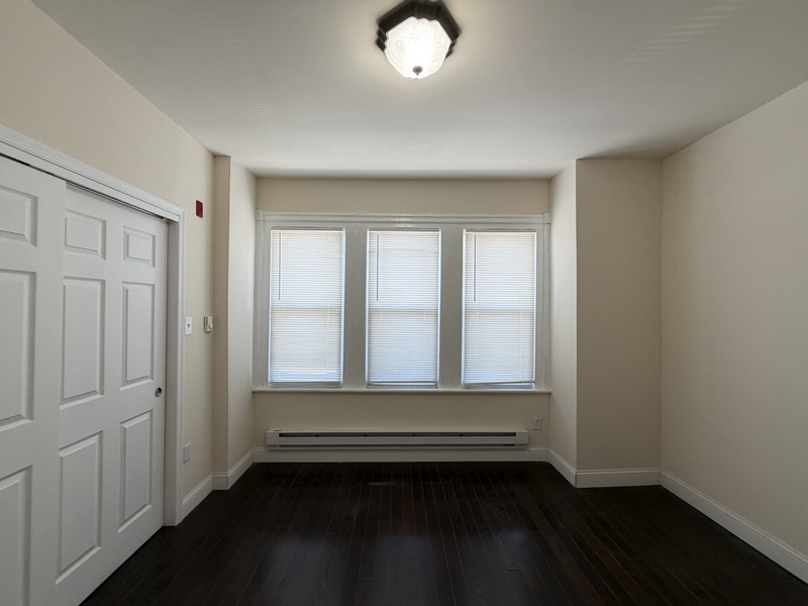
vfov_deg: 85.7
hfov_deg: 102.1
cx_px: 404
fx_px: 327
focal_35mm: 14
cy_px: 303
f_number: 2.2
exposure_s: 1/120
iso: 160
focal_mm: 2.22
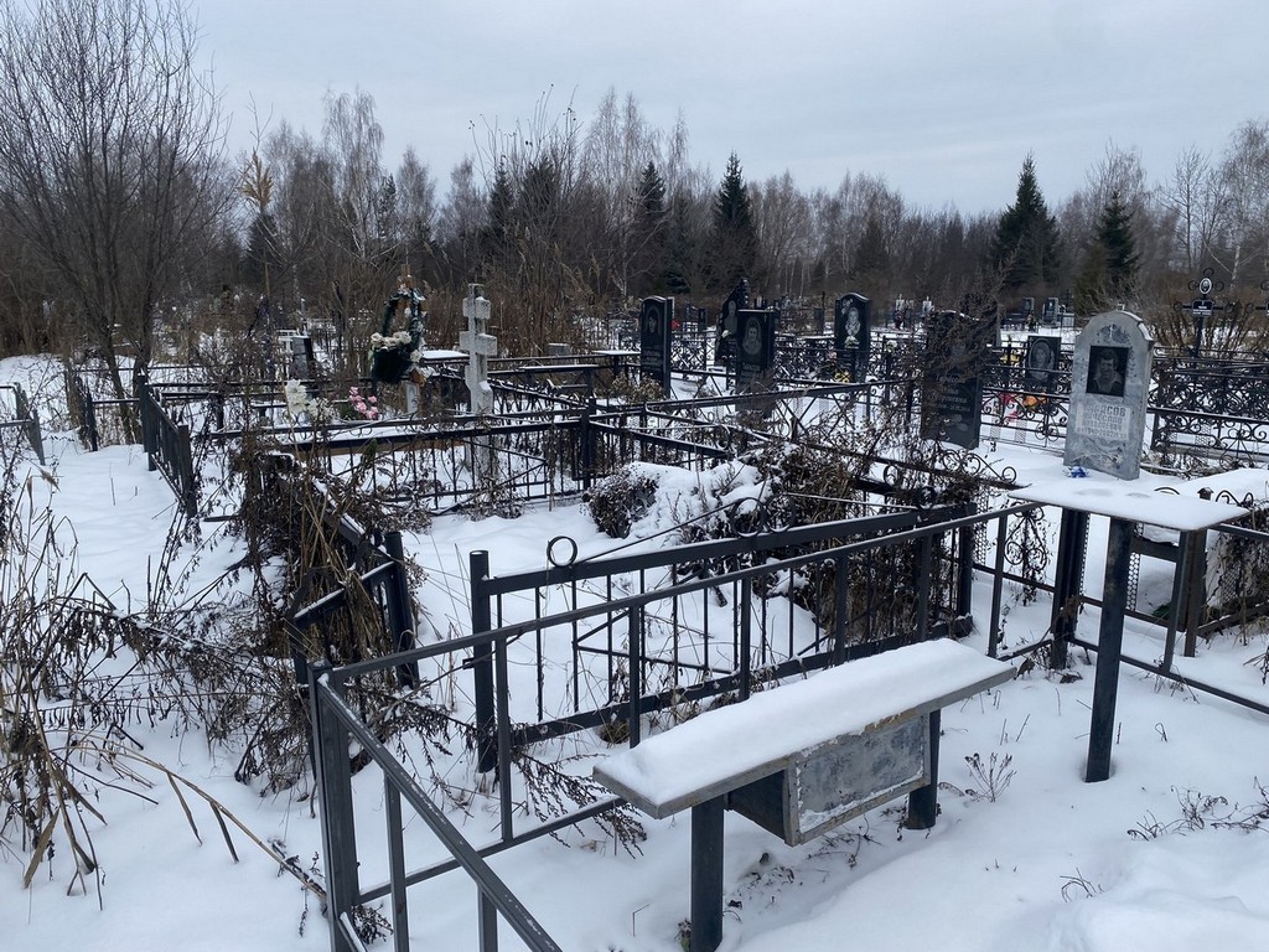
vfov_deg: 53.1
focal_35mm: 26
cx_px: 634
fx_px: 953
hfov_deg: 67.3
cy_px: 476
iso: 32
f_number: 1.8
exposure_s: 1/497
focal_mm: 4.25
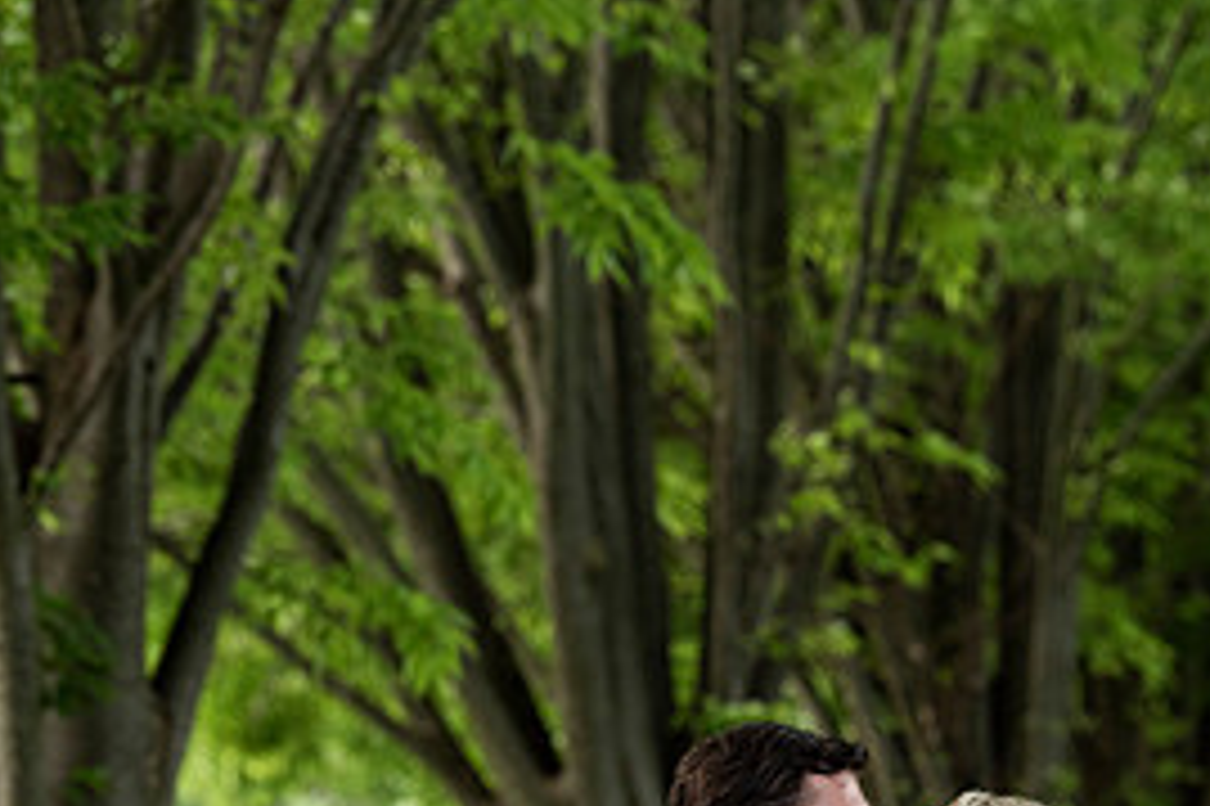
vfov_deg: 4.4
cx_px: 1039
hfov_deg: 6.6
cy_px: 867
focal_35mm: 313
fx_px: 10513
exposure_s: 1/400
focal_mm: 145
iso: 800
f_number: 5
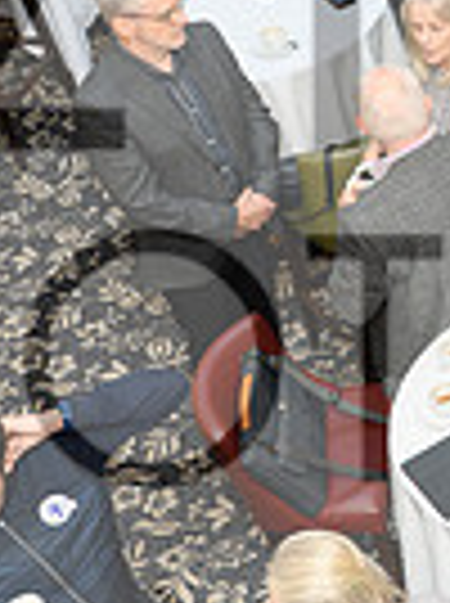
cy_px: 140
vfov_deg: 19.5
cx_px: 864
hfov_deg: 13.0
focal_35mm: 100
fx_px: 1739
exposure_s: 1/160
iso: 1250
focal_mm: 24
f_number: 4
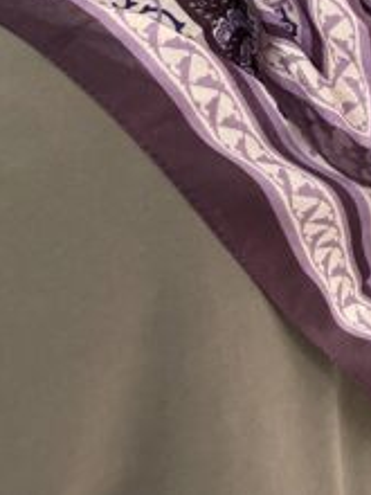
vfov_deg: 27.1
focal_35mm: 63
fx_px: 900
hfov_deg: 23.2
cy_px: -98
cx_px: 121
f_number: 1.6
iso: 400
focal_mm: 4.2
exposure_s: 1/50
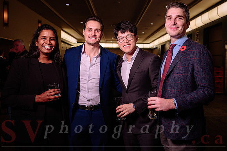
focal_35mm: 39
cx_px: 128
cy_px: 66
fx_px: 246
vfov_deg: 34.2
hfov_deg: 49.5
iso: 500
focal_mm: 34.5
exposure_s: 1/60
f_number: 3.5
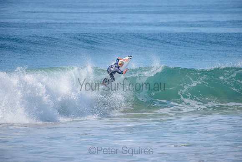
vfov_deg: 2.8
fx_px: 3362
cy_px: 81
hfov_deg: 4.1
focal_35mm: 500
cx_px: 121
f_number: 5.6
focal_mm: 500
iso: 280
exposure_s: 1/2500
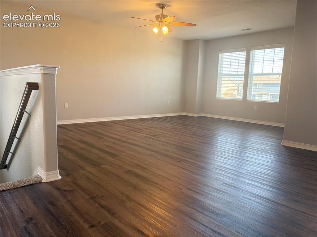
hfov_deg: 67.3
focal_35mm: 26
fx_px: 238
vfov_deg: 53.0
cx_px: 158
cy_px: 118
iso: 250
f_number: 1.6
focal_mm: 5.96
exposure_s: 1/120
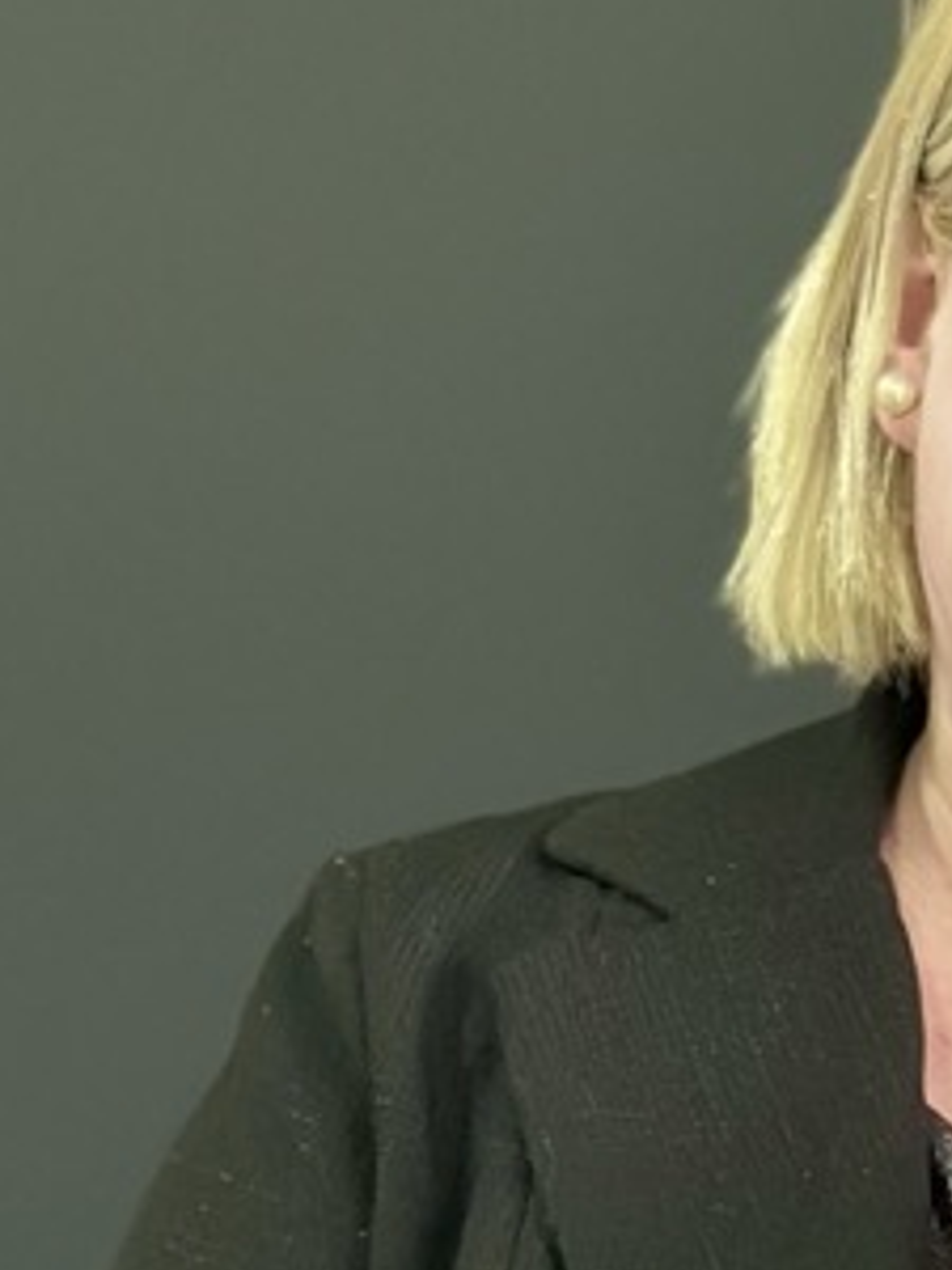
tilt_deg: -9.9
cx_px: 2069
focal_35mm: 224
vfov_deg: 8.6
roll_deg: -0.2
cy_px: 1964
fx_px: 8214
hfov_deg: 6.4
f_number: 1.78
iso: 200
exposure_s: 1/60
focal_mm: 6.86
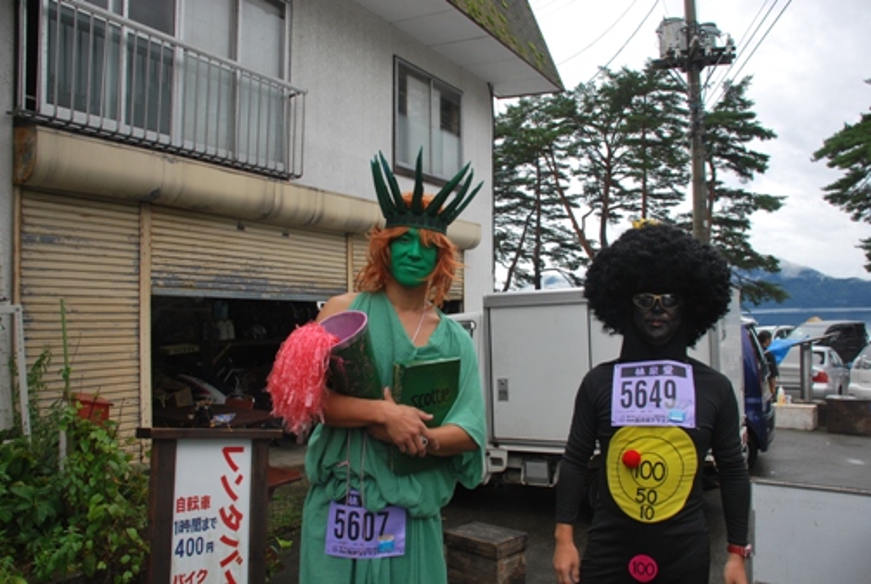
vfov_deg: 48.1
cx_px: 436
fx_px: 654
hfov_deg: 67.3
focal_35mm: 27
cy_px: 292
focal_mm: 18
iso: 180
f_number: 5.6
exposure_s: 1/125
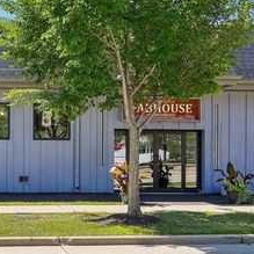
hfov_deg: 26.2
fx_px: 515
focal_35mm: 62
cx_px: -5
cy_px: 92
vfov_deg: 27.6
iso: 100
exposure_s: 1/200
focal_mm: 25
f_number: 8
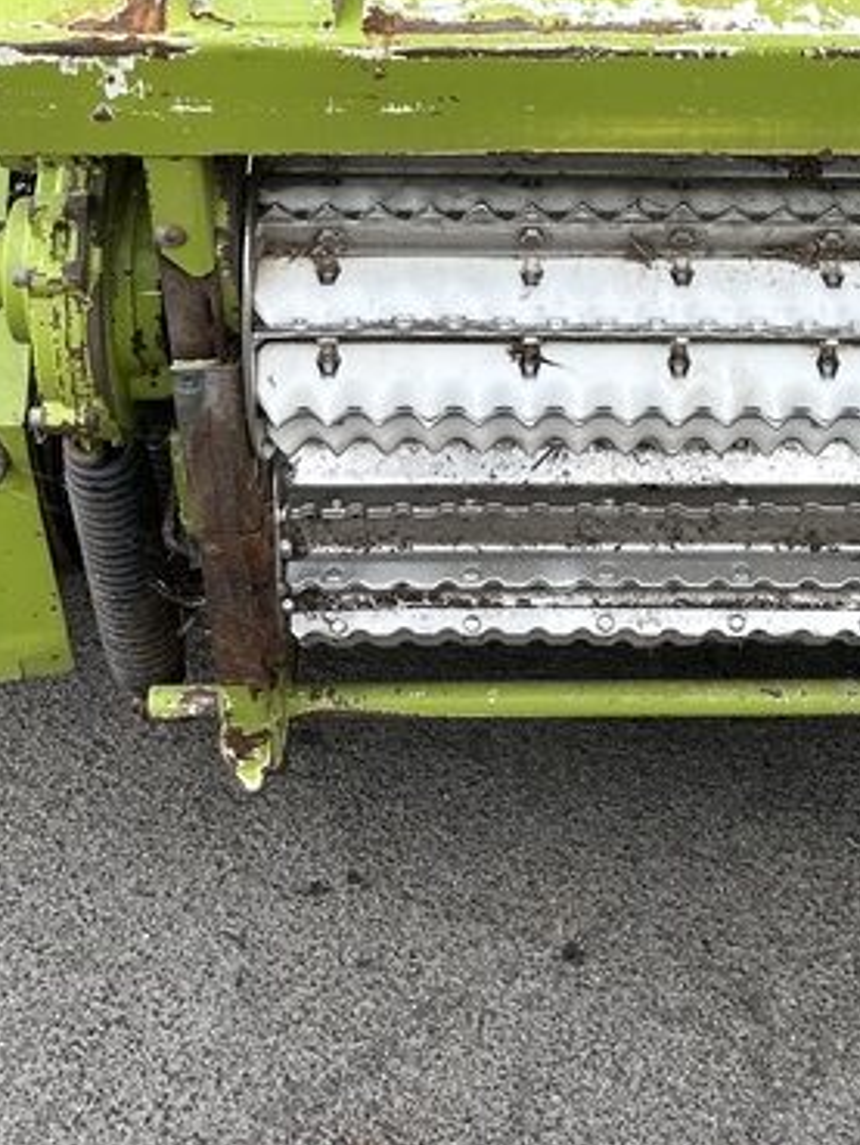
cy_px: 121
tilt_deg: -15.3
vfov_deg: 26.5
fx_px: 2351
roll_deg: -2.2
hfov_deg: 20.5
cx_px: 664
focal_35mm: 71
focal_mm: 5.7
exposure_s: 1/588
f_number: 1.5
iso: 50
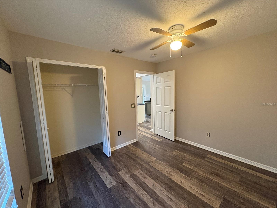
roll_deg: +1.5
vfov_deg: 85.7
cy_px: 104
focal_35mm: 14
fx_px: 112
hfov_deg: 102.1
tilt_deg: -6.3
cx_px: 138
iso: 400
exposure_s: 1/60
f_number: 2.2
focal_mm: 2.22
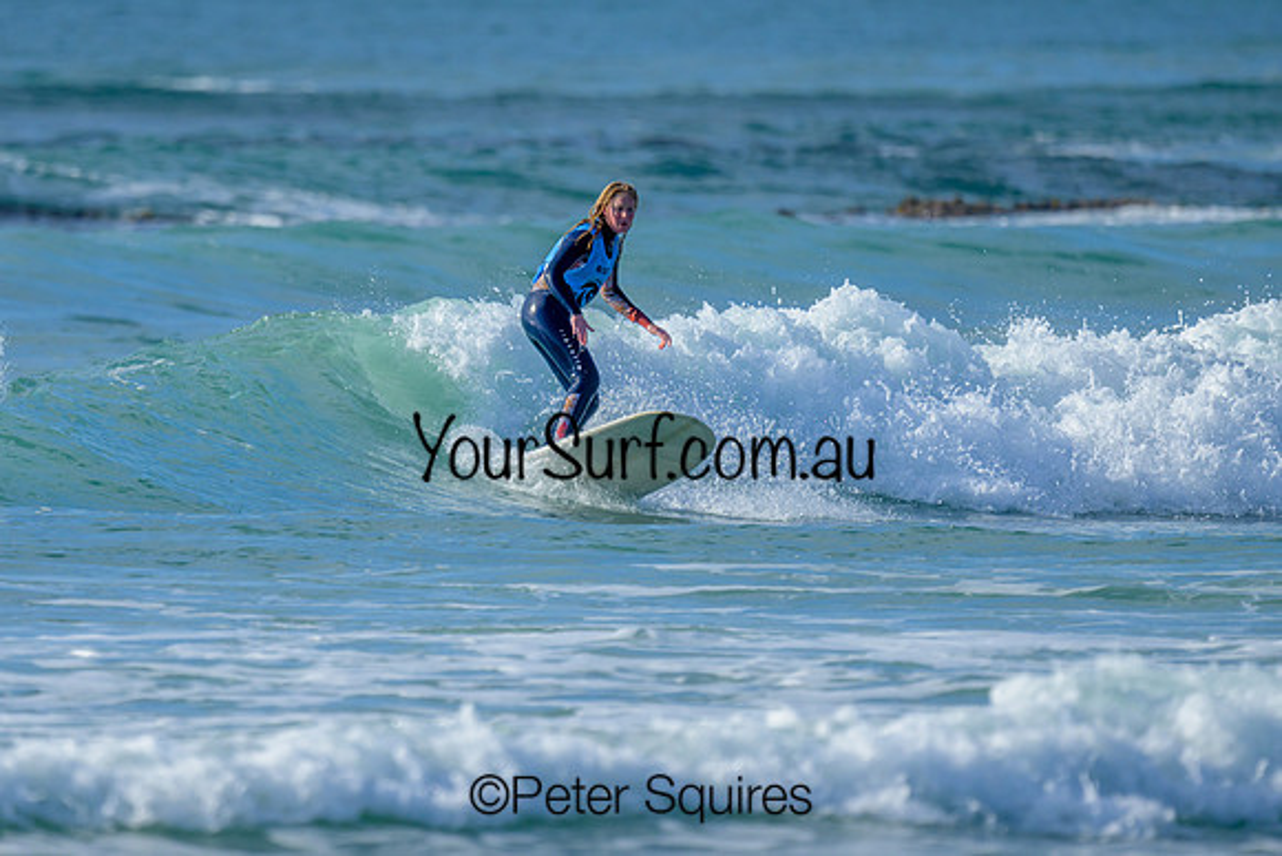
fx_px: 39190
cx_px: 401
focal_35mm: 1100
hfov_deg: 1.9
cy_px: 379
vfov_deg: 1.3
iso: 280
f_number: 6.3
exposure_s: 1/2000
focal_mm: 800
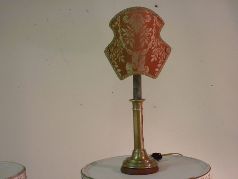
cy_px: 90
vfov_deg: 23.3
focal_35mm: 63
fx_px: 433
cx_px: 119
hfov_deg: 30.7
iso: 80
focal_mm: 10.3
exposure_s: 1/8
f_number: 4
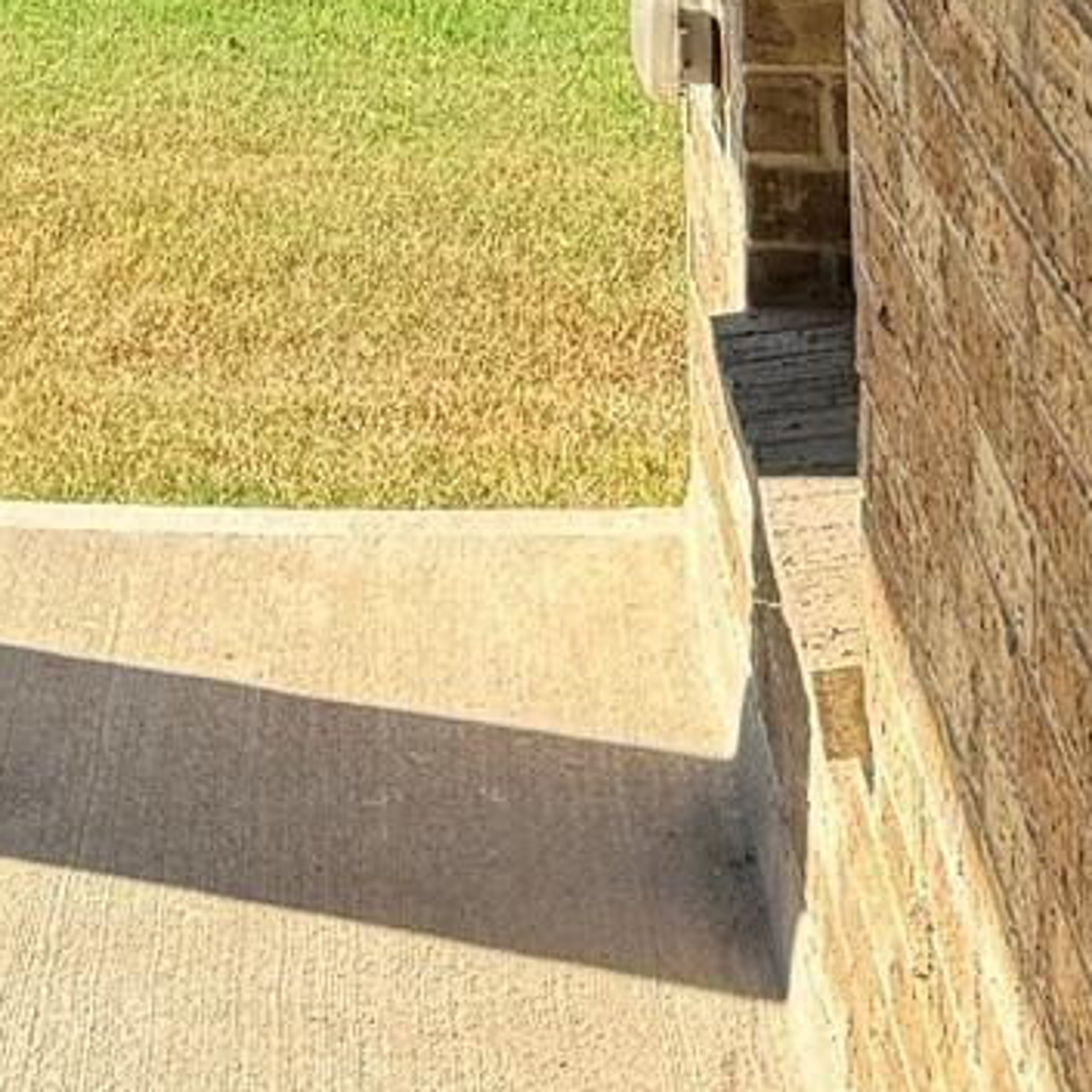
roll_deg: +0.6
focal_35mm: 123
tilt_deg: +1.6
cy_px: -906
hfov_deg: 13.8
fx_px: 4390
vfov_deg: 12.8
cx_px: -183
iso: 80
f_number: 1.78
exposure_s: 1/952
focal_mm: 6.76
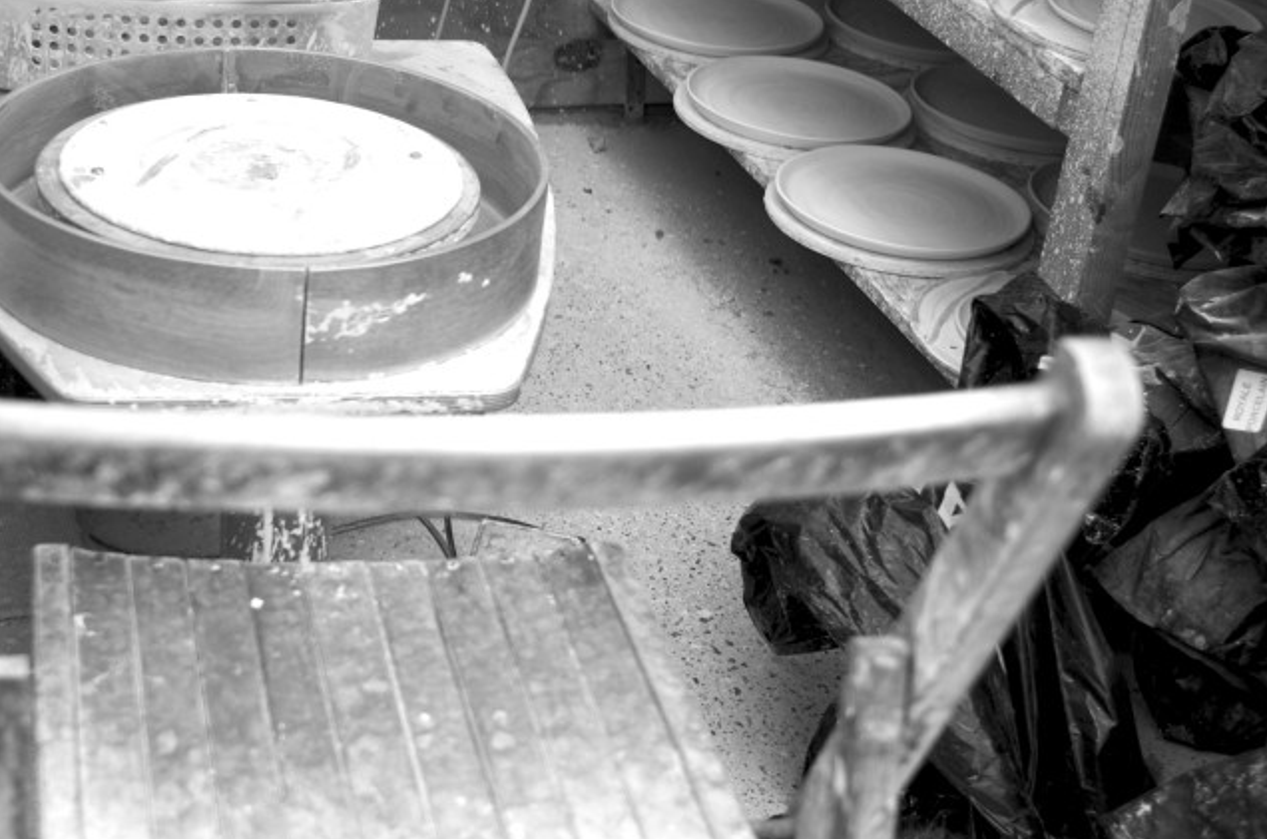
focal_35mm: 58
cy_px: 411
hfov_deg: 34.0
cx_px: 347
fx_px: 2037
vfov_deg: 23.3
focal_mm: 24
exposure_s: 1/30
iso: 250
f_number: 2.8
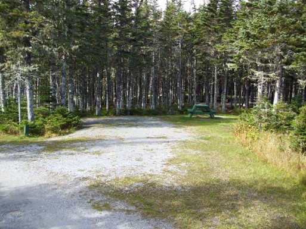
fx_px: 301
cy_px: 114
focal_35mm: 34
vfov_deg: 41.8
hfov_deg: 53.9
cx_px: 153
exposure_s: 1/250
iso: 80
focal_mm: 5.7
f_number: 2.9
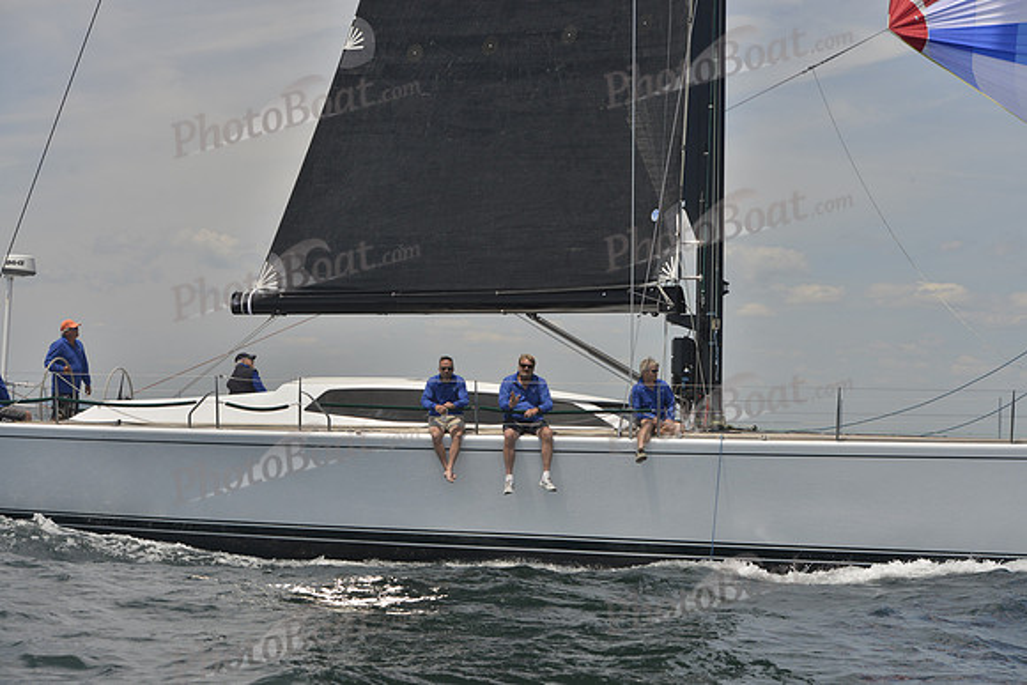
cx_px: 514
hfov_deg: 28.8
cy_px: 342
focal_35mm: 70
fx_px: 1997
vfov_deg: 19.5
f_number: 8
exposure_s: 1/800
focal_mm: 70
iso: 400
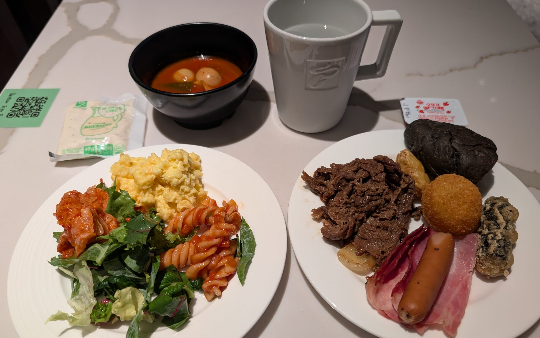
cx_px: 273
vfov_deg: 47.5
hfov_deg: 70.4
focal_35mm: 26
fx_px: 383
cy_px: 187
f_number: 1.68
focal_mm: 6.9
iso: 76
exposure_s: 1/60.2
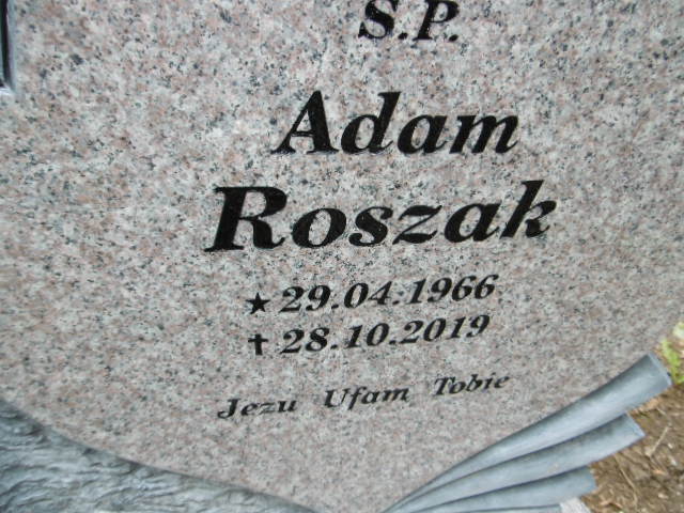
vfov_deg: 56.8
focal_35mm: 24
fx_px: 474
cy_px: 256
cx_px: 342
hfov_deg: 71.6
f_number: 3.1
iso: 100
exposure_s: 1/125
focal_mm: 4.3
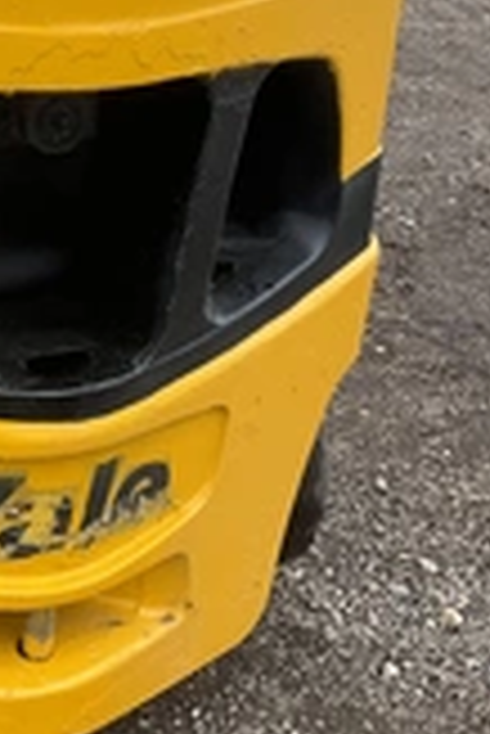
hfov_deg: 18.0
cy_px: 257
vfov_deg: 27.2
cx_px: 9
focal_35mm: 74
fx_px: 1508
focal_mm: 3
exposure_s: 1/344
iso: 25
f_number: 1.8
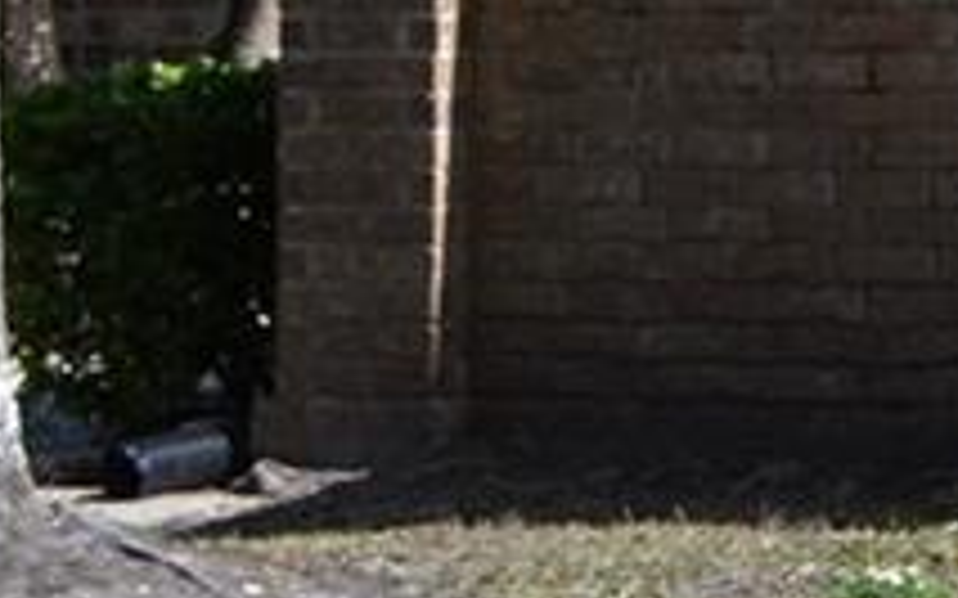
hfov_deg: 7.3
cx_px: 2968
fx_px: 6604
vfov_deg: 5.1
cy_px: -706
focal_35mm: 253
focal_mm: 22
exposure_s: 1/200
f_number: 7.1
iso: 100
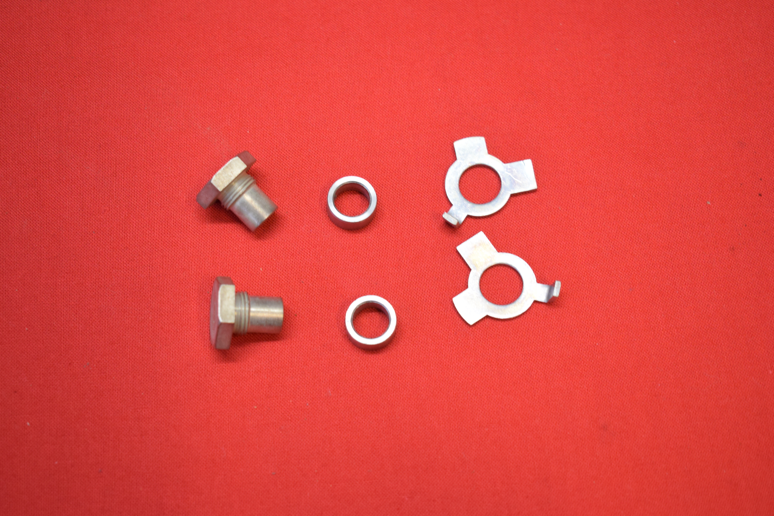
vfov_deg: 25.1
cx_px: 387
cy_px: 258
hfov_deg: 36.9
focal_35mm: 54
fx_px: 1161
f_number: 5
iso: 800
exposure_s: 1/60
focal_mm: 36
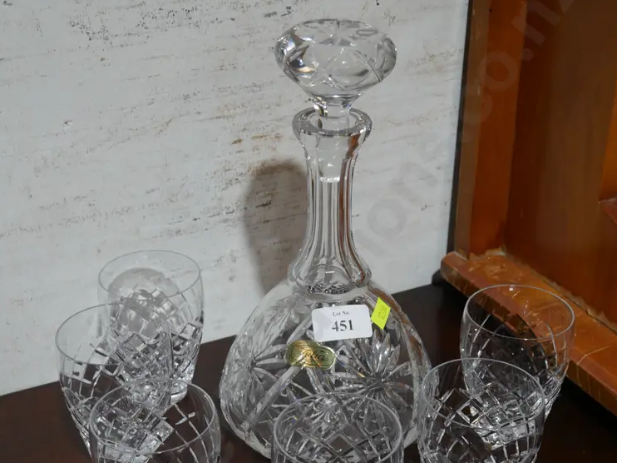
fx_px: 1033
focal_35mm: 58
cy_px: 317
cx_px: 312
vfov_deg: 25.1
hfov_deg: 33.2
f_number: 4.6
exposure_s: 1/60
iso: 320
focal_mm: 21
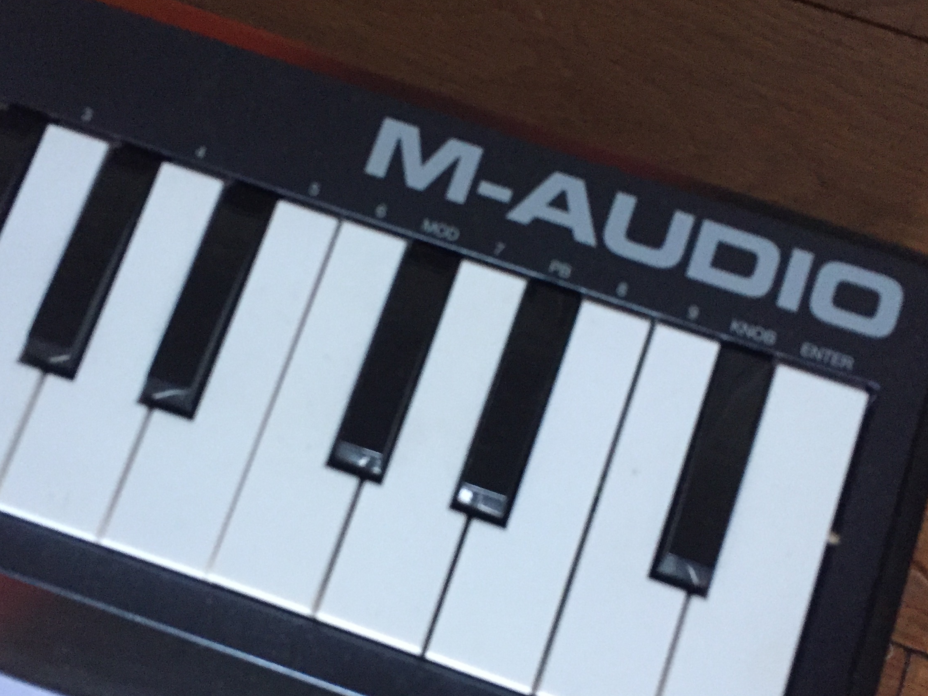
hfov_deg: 44.8
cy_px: 446
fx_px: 1126
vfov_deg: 34.1
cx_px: 440
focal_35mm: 42
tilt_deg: -78.8
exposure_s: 1/33
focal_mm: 4.15
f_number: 2.2
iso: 320
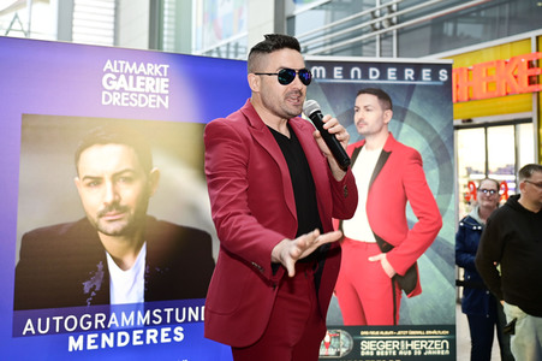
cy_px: 180
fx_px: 527
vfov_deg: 37.8
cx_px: 271
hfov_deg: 54.5
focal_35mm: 35
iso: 640
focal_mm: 35
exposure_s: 1/200
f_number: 2.8
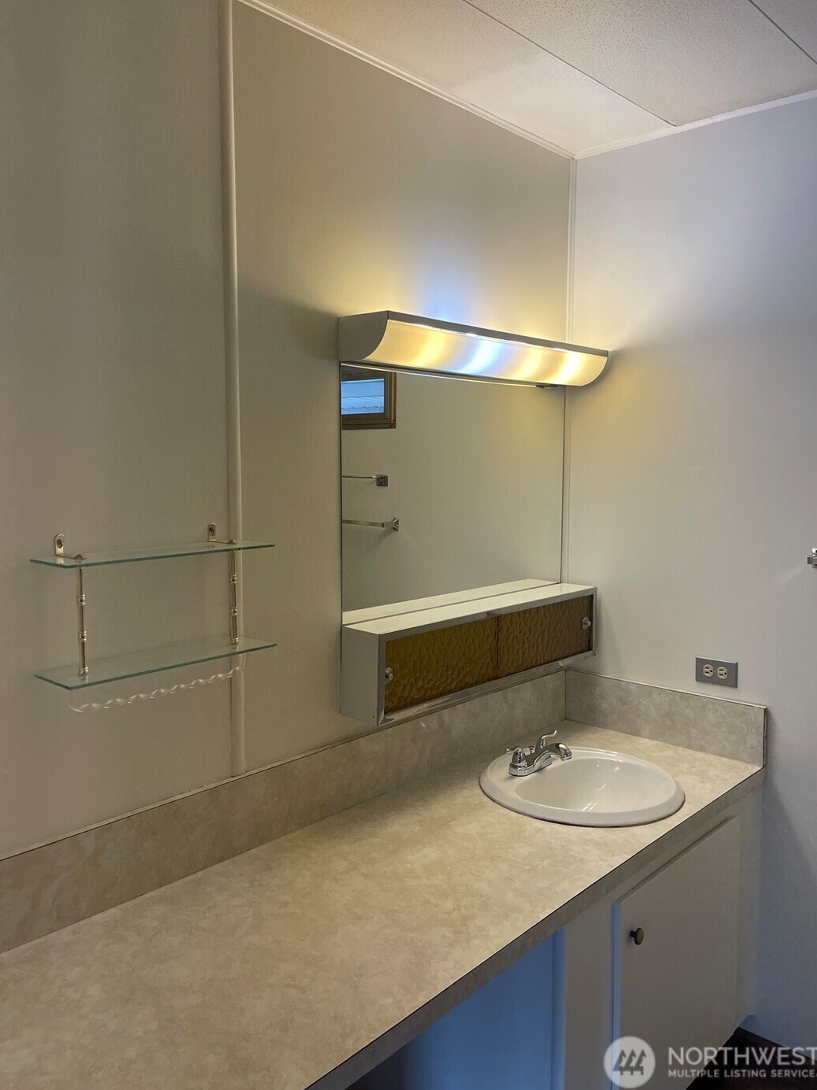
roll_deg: -0.4
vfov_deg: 67.3
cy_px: 532
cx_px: 420
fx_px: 819
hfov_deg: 53.0
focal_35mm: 26
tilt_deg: -5.1
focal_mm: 5.1
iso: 40
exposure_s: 1/120
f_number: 1.6
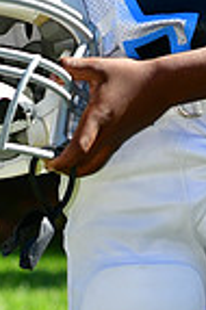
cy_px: -280
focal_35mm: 476
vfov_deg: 4.3
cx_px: 159
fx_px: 4095
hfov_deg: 2.9
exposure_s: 1/1250
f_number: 4.5
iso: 400
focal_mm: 78
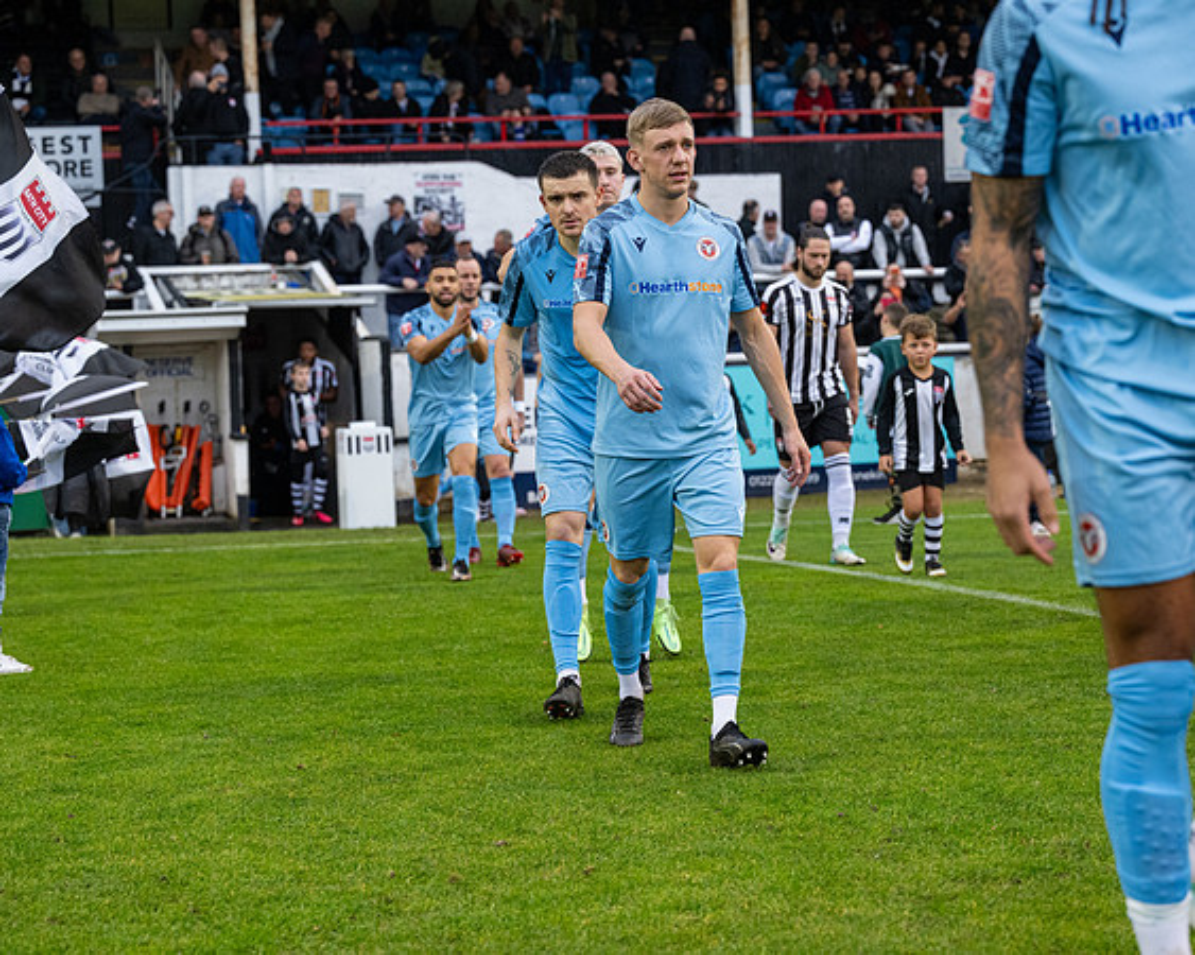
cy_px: 478
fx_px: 2787
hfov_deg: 24.2
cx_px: 633
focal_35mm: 79
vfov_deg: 19.4
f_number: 4
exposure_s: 1/500
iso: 2000
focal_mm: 70
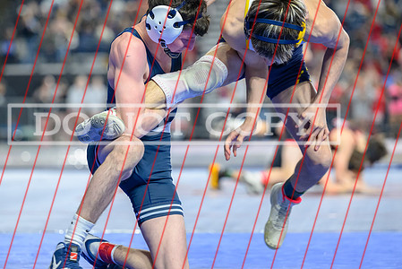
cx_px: 147
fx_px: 2078
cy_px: 123
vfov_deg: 7.4
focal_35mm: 186
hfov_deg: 11.0
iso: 5000
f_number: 2.8
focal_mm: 130
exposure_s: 1/800
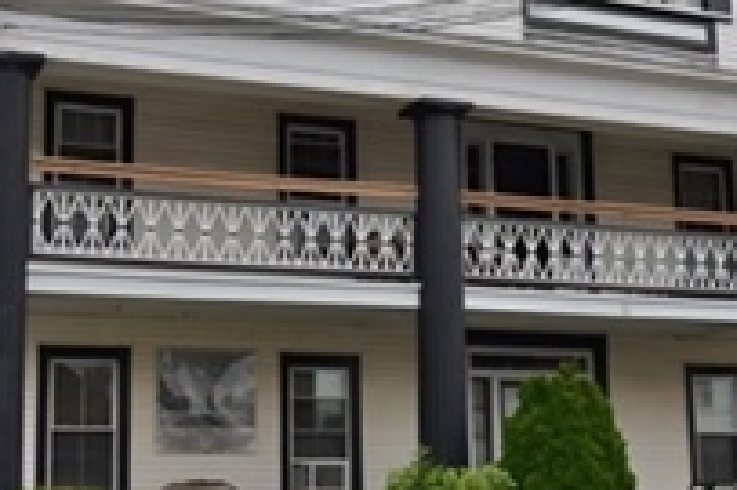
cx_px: 365
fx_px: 1391
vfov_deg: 20.0
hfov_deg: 29.7
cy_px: 263
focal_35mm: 68
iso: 400
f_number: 9
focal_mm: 18
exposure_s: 1/125
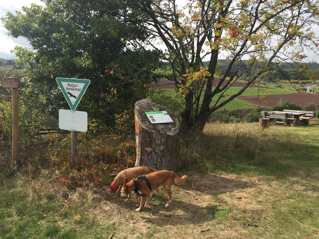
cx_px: 160
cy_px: 120
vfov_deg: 48.2
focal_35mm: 29
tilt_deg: -8.4
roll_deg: -0.4
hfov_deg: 61.7
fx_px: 267
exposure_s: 1/1412
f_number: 2.2
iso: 32
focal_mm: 4.15
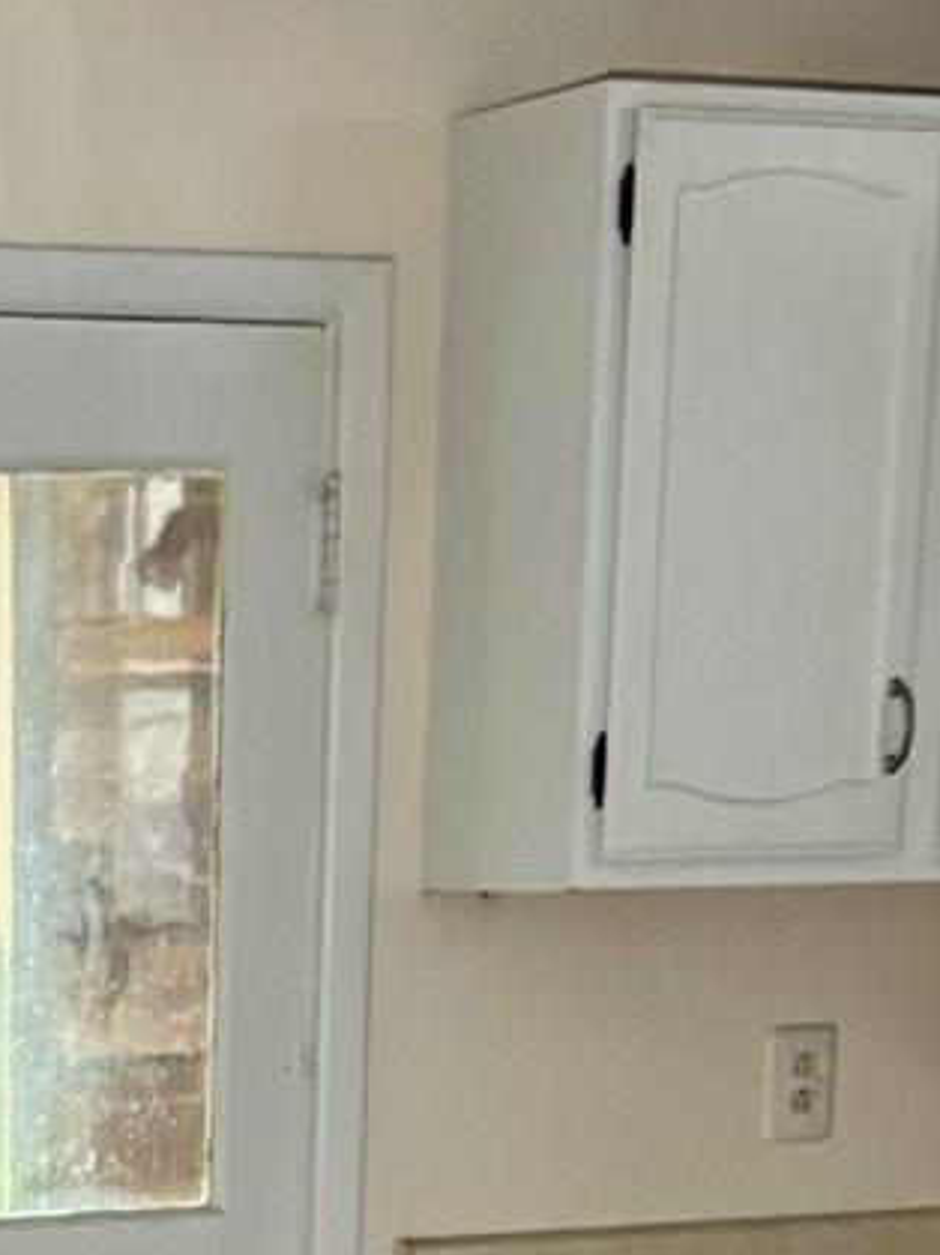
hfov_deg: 10.9
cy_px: 2240
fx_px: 4782
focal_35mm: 132
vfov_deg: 13.5
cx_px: -398
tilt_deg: -15.4
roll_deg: +1.6
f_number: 1.78
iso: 400
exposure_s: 1/60
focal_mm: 6.76
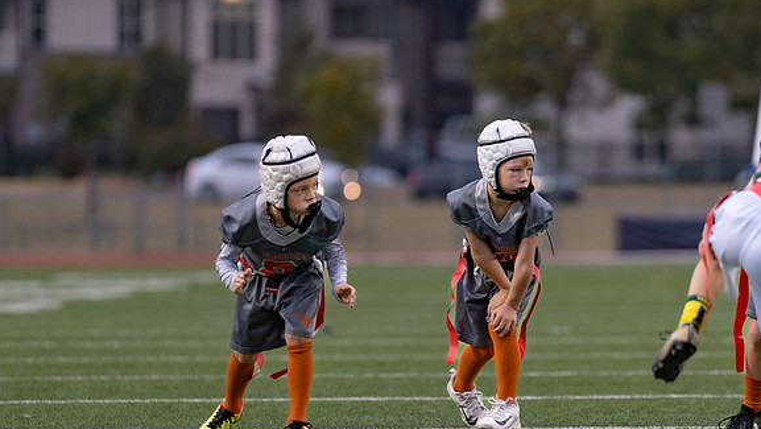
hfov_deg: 5.1
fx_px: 8518
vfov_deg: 2.9
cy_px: 321
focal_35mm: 422
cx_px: 512
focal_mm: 200
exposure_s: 1/1000
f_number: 2.8
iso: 800
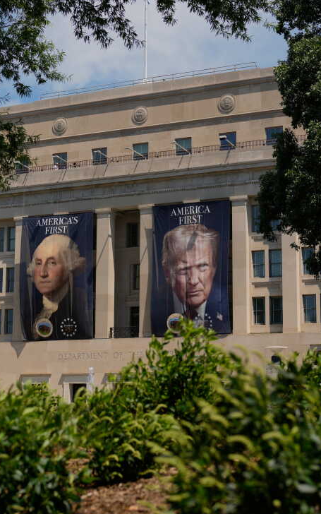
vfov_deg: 26.8
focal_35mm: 77
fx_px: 1078
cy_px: 258
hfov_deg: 16.9
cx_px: 95
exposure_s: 1/800
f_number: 4
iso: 50
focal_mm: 50
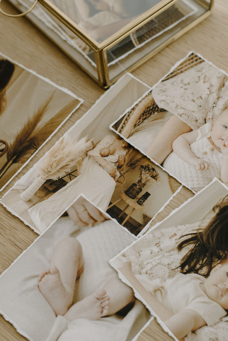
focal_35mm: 50
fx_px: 475
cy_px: 170
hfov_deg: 27.0
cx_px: 114
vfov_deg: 39.6
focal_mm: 50
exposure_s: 1/320
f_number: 5
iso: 400
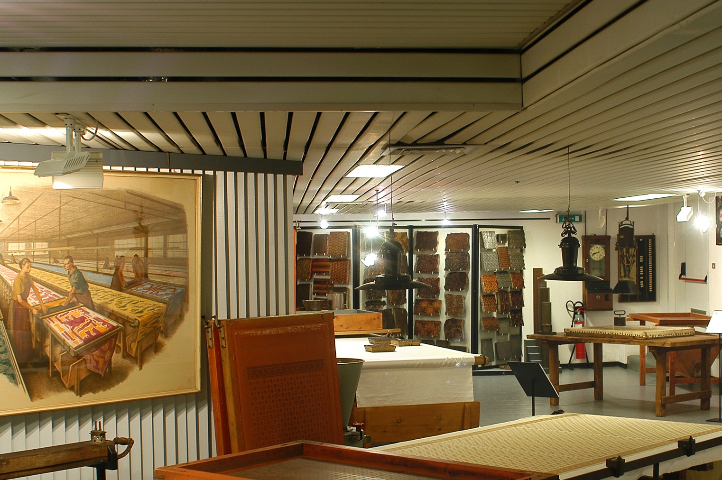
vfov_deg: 20.2
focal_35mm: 67
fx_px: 1343
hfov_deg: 30.1
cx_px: 413
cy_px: 297
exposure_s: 1/8
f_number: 4
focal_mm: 34
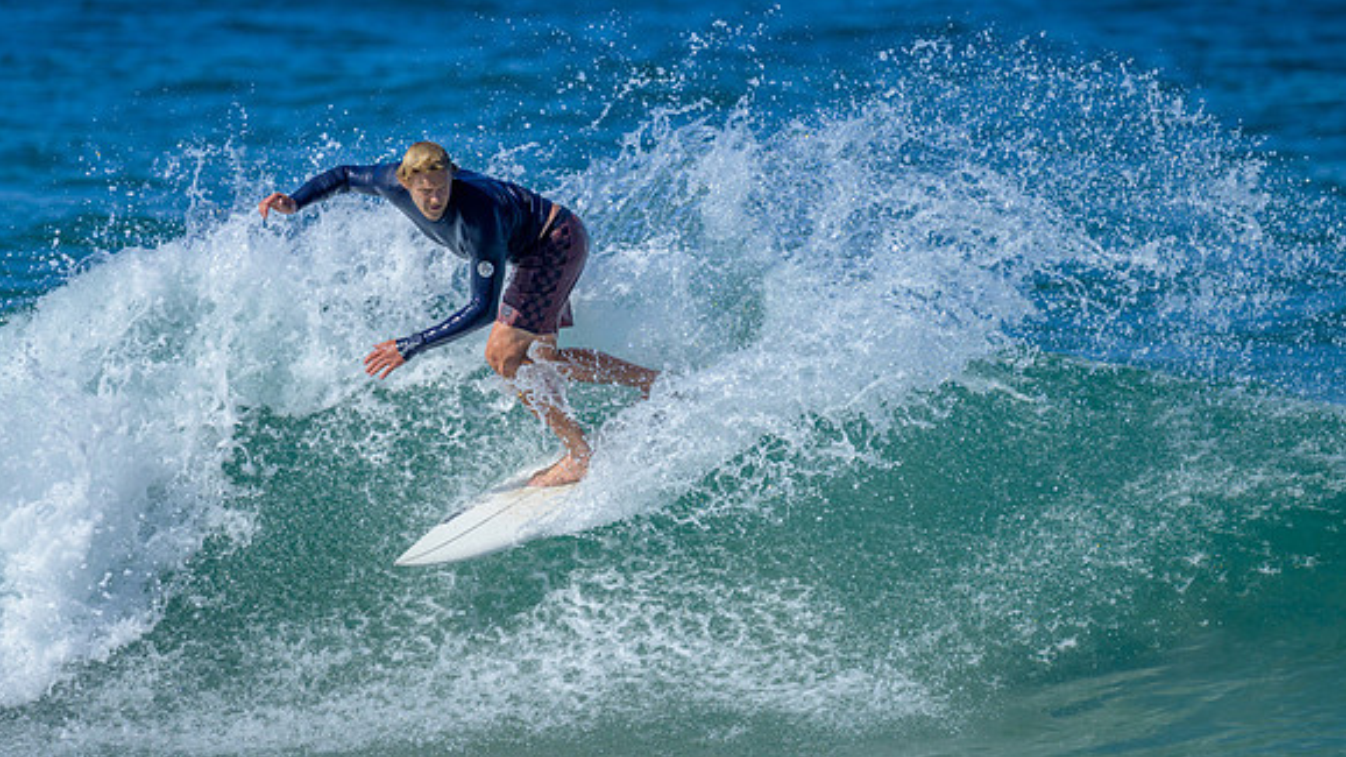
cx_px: 624
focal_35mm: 1156
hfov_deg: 1.9
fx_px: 41254
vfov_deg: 1.1
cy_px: 452
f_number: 6.3
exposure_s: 1/2500
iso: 250
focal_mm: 800
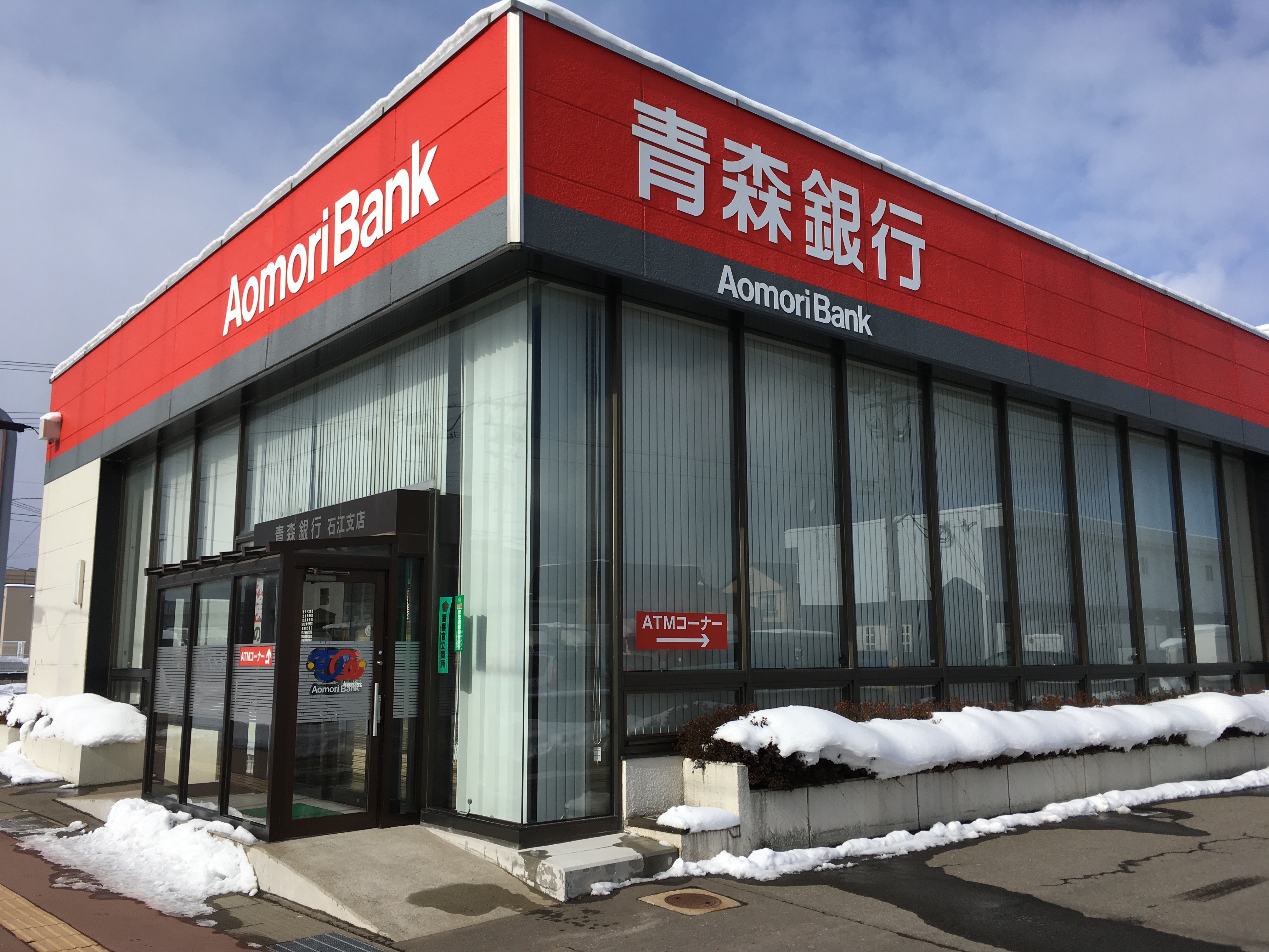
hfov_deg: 61.7
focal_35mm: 29
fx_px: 1063
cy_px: 476
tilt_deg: +10.9
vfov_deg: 48.2
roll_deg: +0.1
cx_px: 634
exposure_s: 1/2653
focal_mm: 4.15
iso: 25
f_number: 2.2
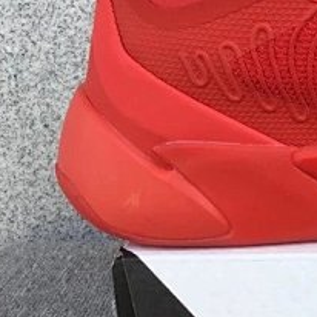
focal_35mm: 85
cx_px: 400
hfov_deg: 19.0
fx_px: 881
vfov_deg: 20.4
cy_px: 195
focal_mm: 3.3
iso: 25
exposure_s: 1/216
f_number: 2.4
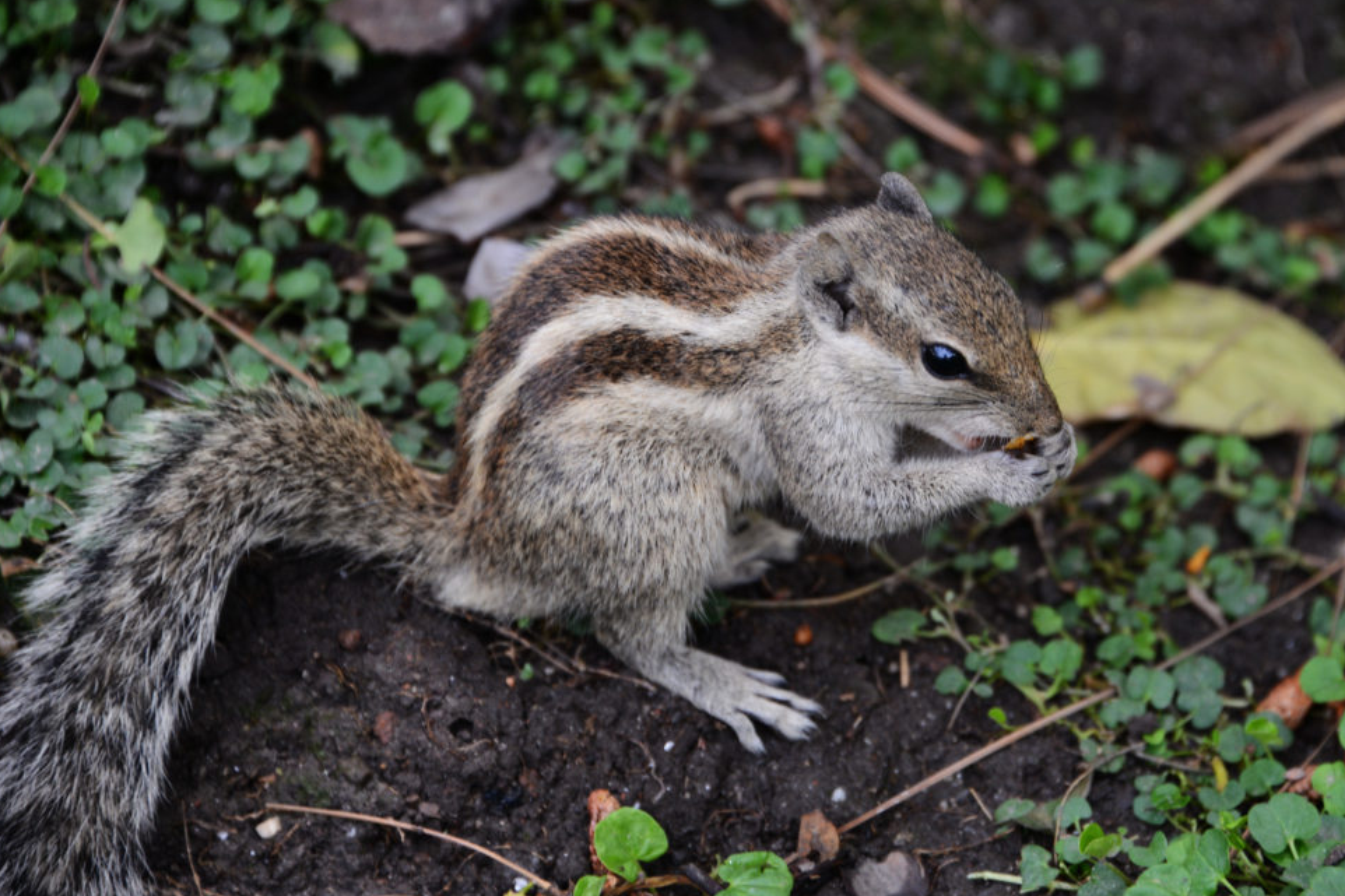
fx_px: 11654
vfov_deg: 4.4
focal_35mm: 312
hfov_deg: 6.6
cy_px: 459
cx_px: 670
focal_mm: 300
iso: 400
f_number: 6.3
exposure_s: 1/250
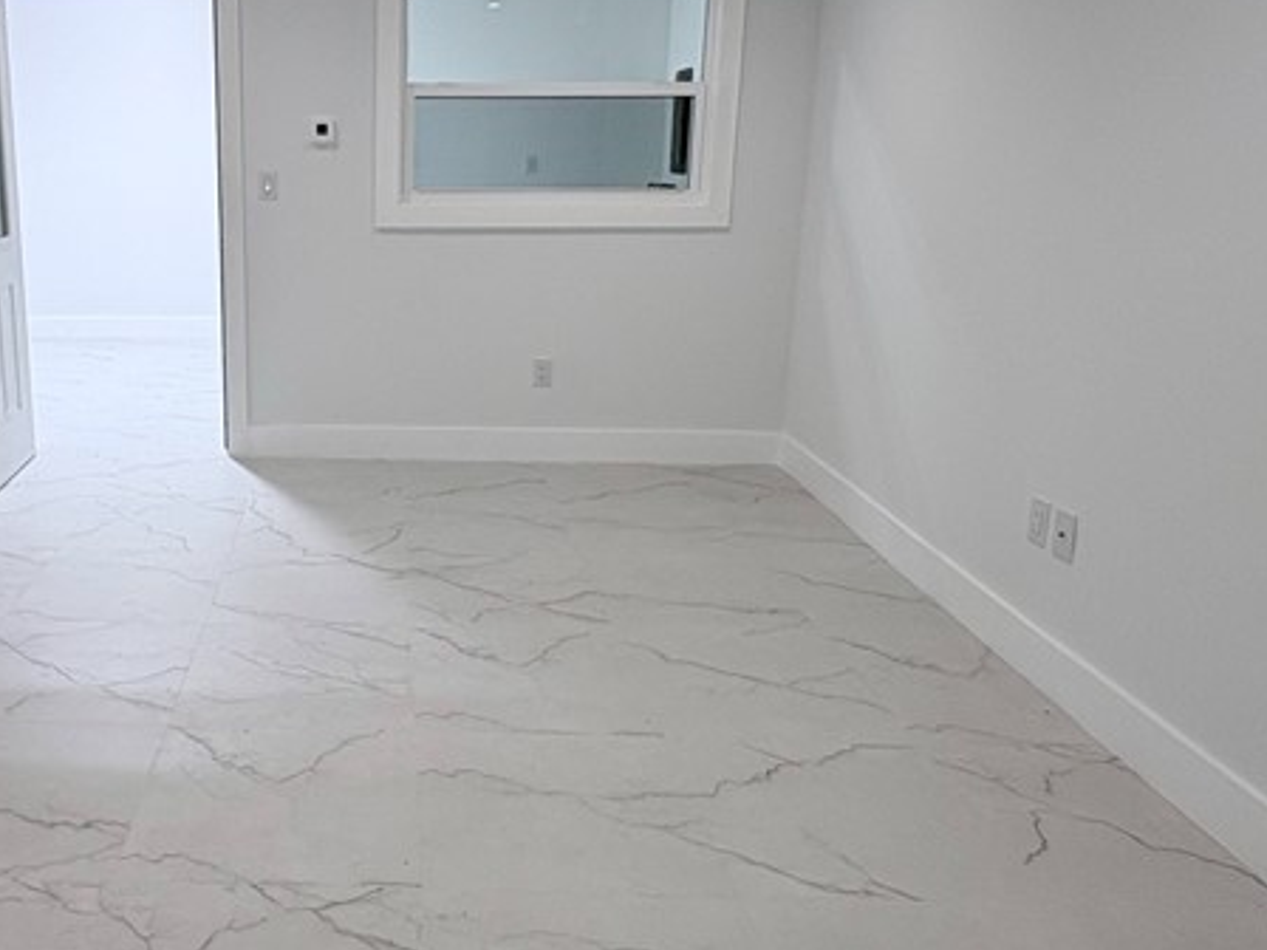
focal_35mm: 32
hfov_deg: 54.7
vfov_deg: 44.1
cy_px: 413
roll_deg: +0.4
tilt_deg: -14.1
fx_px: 1171
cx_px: 348
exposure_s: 1/120
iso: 80
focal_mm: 2.22
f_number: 2.2
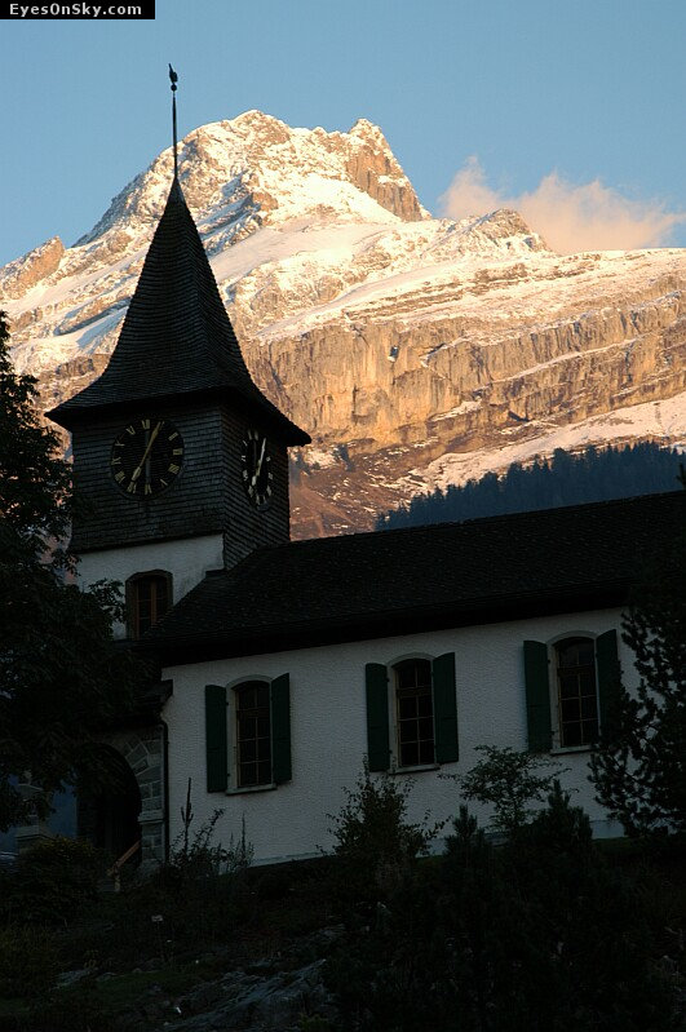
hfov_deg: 10.7
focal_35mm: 128
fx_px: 3652
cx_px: 343
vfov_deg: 16.1
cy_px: 516
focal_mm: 85
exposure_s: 1/100
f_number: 6.3
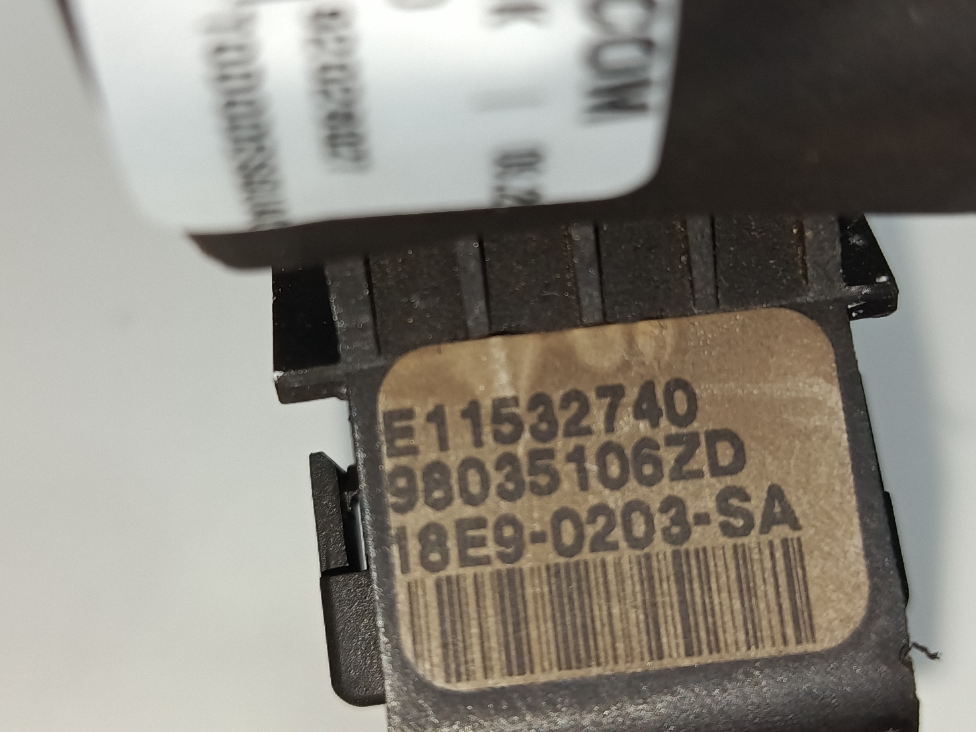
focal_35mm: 51
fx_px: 1438
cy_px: 366
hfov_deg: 37.5
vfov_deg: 28.6
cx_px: 488
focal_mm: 5.24
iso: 538
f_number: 1.7
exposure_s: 1/100
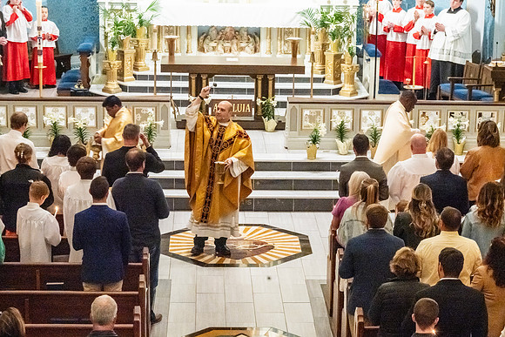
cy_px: 189
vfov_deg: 14.8
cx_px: 283
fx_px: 1301
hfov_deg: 22.0
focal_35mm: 93
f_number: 13
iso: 5000
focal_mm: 79
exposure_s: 1/60
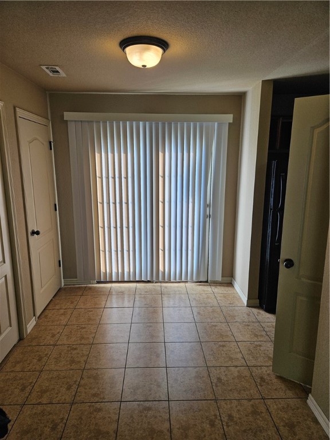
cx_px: 165
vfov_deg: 73.9
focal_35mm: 23
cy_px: 220
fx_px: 292
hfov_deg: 58.9
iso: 80
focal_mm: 5.4
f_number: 1.8
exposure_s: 1/207
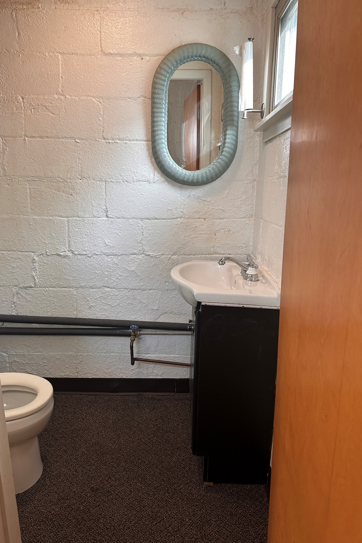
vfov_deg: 71.5
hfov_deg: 51.2
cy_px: 271
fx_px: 377
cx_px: 167
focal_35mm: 25
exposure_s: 1/60
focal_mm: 6.86
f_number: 1.78
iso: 125
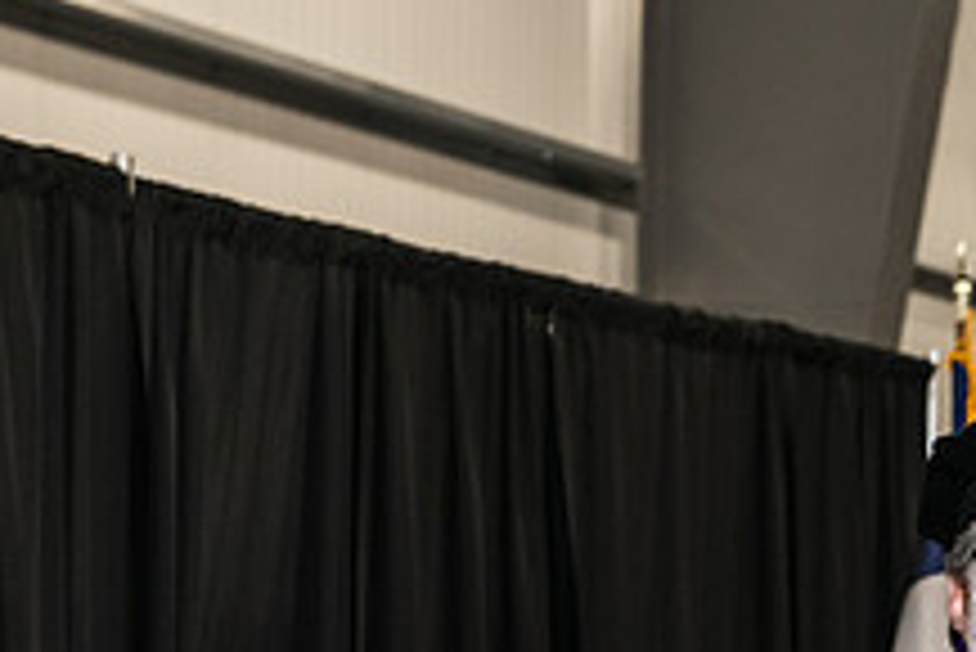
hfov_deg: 12.1
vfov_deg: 8.2
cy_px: 848
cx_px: 1178
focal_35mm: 166
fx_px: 4503
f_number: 5
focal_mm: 62
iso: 2500
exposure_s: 1/200
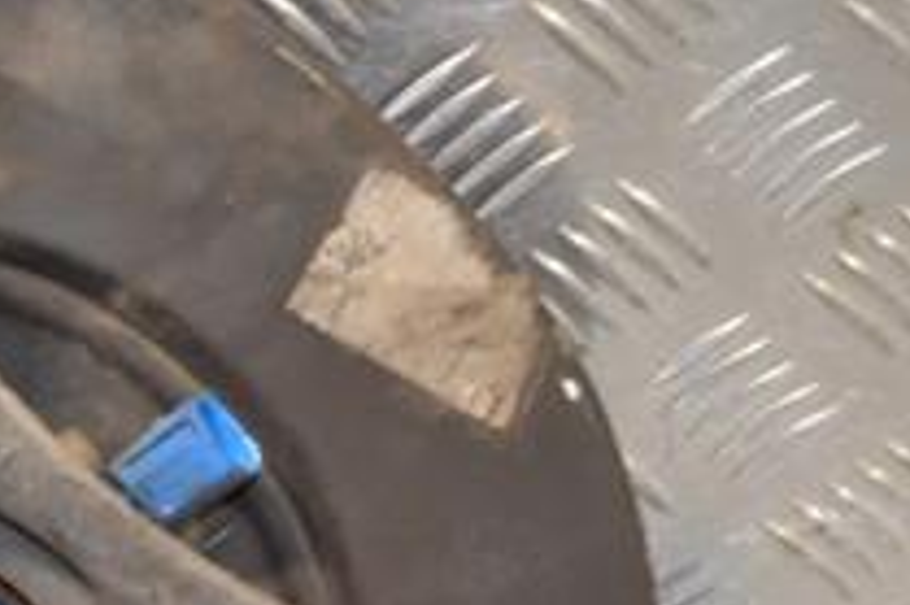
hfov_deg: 12.9
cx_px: -244
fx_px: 3915
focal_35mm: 155
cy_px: 657
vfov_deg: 8.8
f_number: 5
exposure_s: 1/60
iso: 400
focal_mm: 36
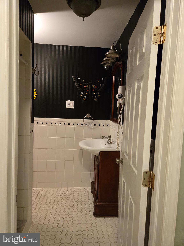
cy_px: 123
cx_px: 92
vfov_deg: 73.9
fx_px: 163
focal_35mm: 23
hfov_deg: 58.9
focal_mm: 5.4
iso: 640
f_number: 1.8
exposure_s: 1/60
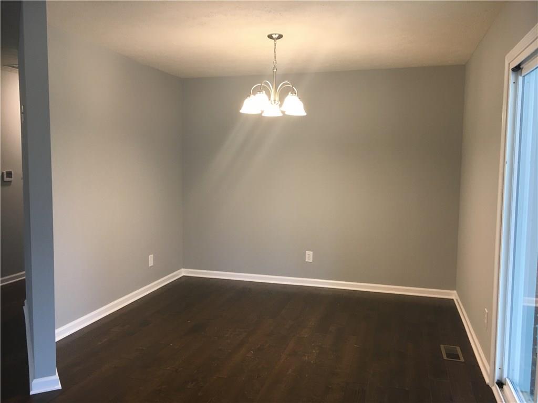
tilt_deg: -3.6
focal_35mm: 29
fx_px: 451
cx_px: 269
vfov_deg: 48.2
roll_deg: -0.7
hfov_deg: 61.7
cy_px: 202
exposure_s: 1/30
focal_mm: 4.15
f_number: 2.2
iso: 80
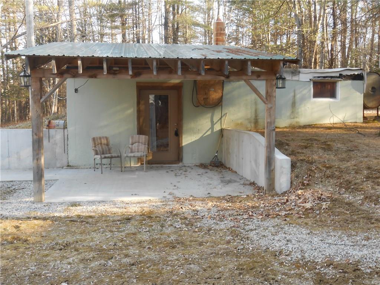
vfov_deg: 37.7
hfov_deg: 49.0
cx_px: 190
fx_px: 417
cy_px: 142
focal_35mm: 38
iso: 80
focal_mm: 6.8
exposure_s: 1/30
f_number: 4.2
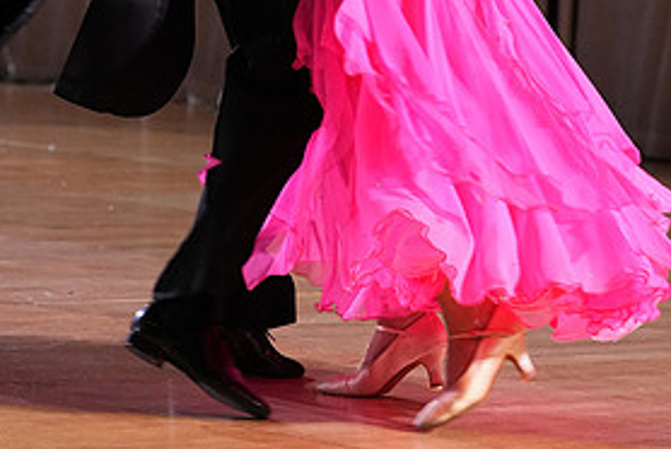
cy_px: -210
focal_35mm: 271
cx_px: 361
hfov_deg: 7.6
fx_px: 5056
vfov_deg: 5.0
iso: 4000
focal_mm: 130
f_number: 5
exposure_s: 1/250
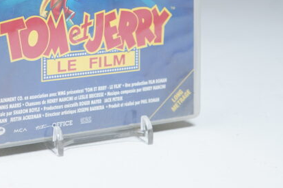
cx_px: 73
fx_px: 731
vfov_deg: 14.0
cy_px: -74
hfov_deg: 21.7
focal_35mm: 93
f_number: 5.6
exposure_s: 1/3
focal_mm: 32
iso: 160
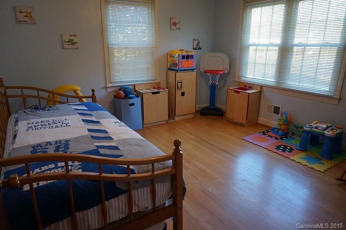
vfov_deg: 53.1
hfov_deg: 73.8
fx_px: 231
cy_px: 115
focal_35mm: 24
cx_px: 173
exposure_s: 1/160
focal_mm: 16
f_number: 3.5
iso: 1600
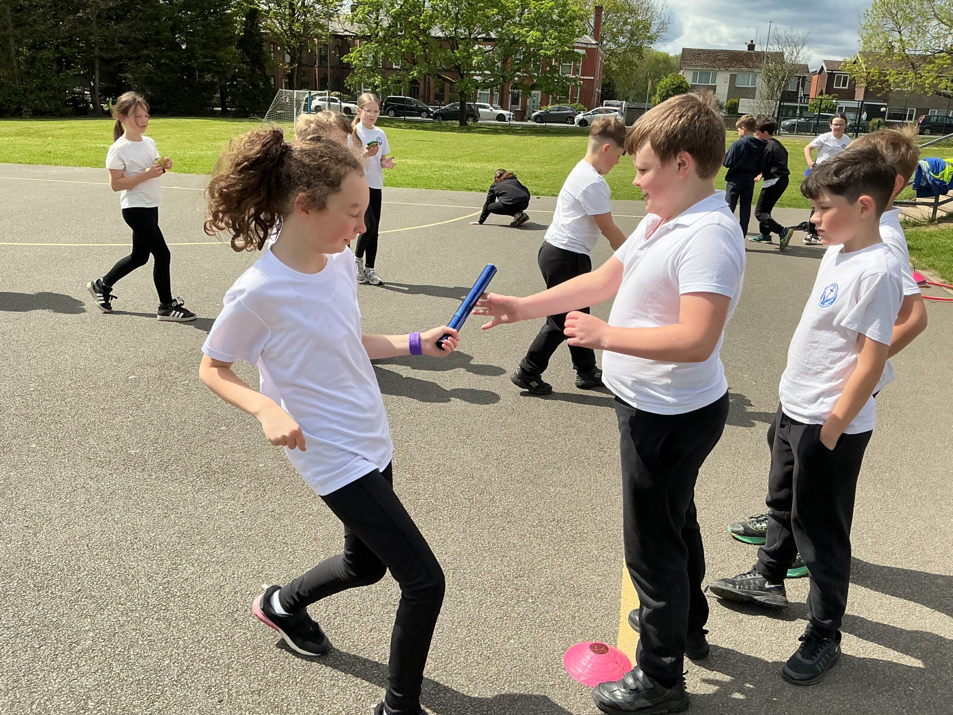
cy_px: 358
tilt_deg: -17.2
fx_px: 798
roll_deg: -3.2
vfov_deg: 48.2
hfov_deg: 61.7
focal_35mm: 29
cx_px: 476
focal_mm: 3
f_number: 1.8
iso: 25
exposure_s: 1/1848
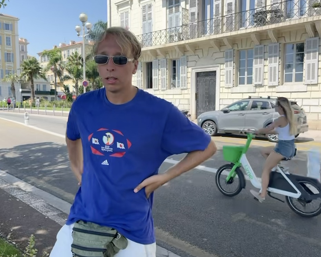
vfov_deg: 51.5
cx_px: 155
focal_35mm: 28
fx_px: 266
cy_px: 125
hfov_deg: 62.2
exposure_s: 1/2024
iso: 50
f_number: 1.6
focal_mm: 5.1
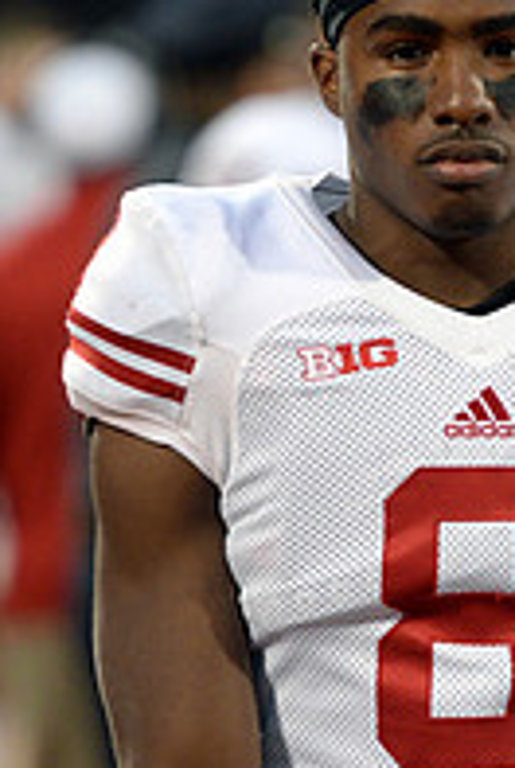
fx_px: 13684
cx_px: 427
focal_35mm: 640
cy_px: 565
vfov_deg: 3.2
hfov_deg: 2.2
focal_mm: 280
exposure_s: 1/1000
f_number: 4
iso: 3200
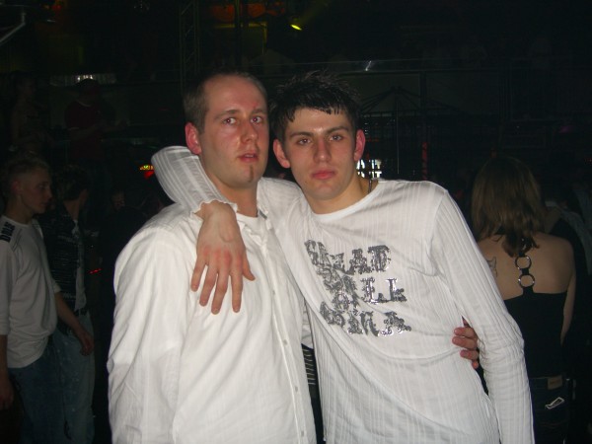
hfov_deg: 49.0
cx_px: 296
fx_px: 650
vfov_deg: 37.7
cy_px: 222
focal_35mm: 38
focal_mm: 7.9
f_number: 2.8
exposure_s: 1/60
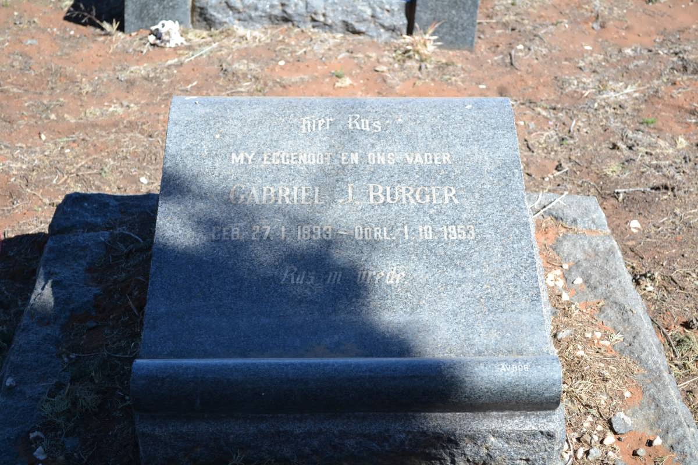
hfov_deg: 30.5
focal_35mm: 66
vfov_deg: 20.6
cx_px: 349
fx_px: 1280
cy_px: 232
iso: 250
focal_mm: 44
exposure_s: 1/125
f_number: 5.6
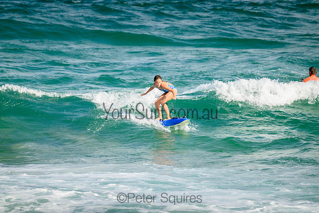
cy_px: 106
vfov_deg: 1.7
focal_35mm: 800
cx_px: 160
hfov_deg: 2.6
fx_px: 7090
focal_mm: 800
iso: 1400
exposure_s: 1/2000
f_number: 11
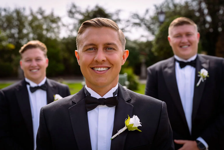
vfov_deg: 23.1
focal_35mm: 59
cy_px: 75
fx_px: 365
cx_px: 107
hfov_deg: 34.1
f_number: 4
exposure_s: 1/400
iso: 100
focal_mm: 56
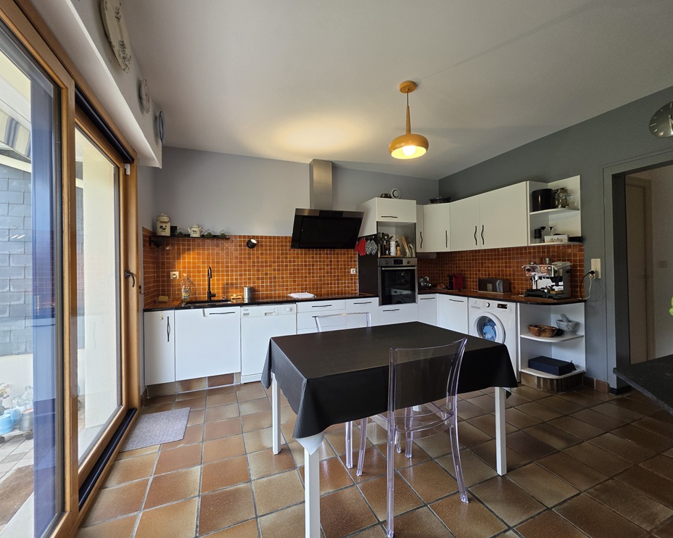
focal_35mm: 14
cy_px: 263
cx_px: 339
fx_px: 279
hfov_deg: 100.7
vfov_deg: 87.9
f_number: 1.9
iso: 50
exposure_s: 1/100
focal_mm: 2.2
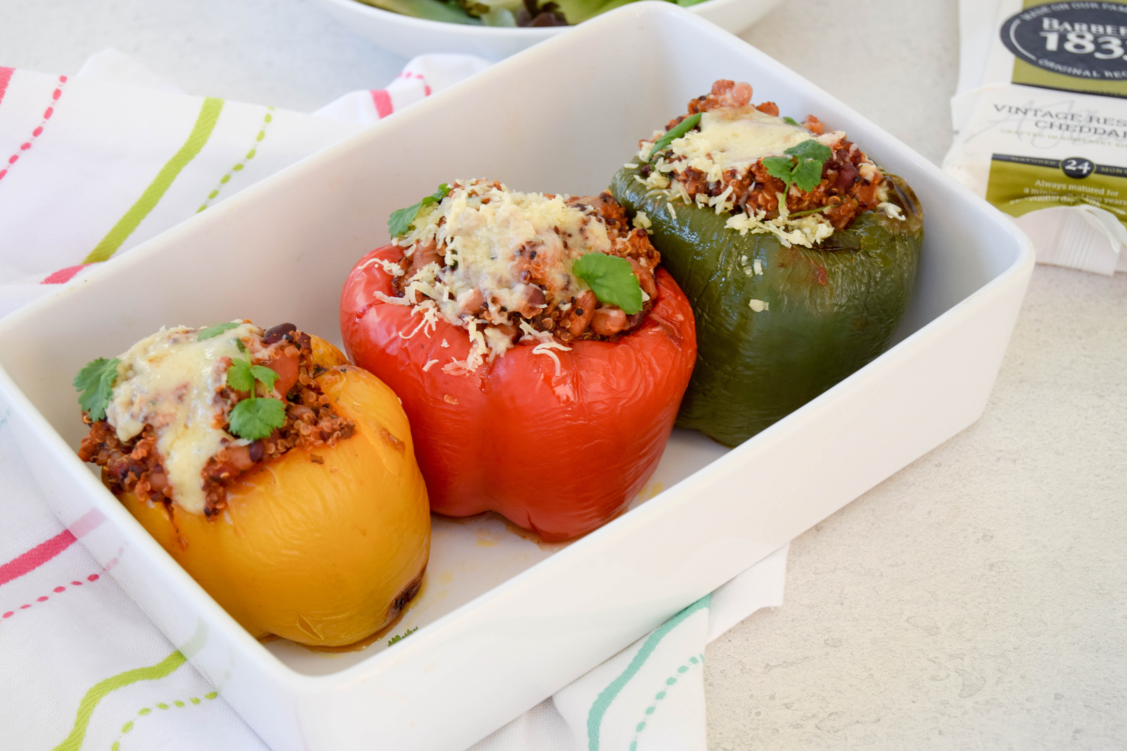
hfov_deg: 24.6
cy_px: 376
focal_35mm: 82
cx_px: 564
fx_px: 2583
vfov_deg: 16.6
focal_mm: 55
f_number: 6.3
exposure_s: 1/125
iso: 400
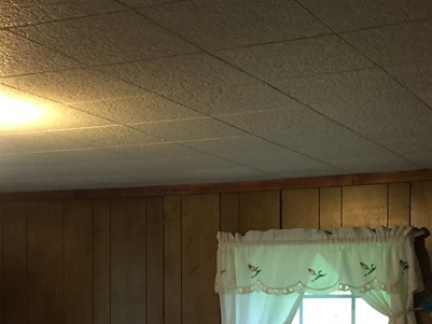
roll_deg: -1.0
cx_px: 246
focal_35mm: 74
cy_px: 337
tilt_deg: -1.9
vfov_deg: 19.3
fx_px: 924
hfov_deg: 26.3
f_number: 2.2
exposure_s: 1/30
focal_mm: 4.15
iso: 125
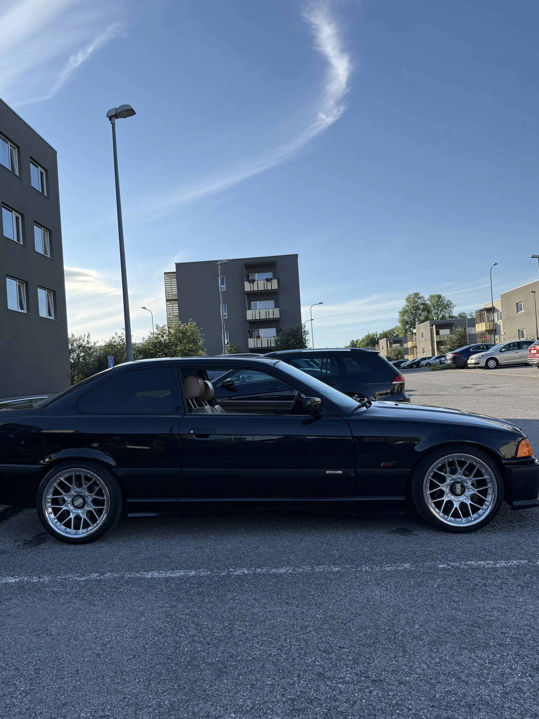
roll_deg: +3.7
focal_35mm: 26
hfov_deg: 53.0
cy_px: 365
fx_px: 540
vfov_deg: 67.3
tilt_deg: +1.7
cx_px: 251
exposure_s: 1/2000
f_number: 1.78
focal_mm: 6.76
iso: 100
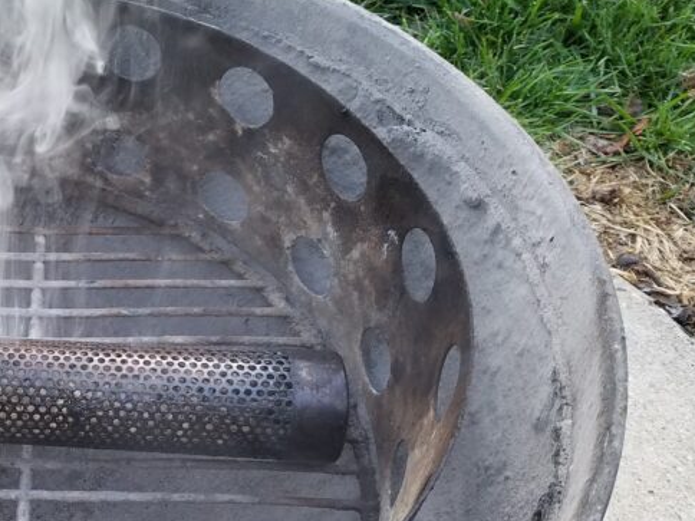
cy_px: 317
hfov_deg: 32.2
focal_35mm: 55
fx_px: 1104
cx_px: -1
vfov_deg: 26.5
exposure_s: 1/60
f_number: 1.7
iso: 125
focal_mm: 4.2
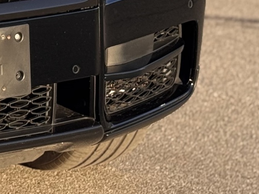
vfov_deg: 6.5
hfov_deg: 8.4
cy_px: -156
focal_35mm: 222
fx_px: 1661
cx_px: -268
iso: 64
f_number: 1.78
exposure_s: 1/802
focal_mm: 6.76
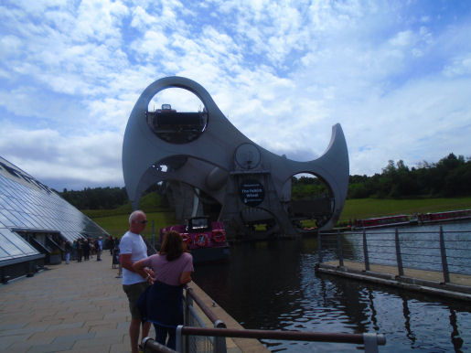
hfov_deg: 67.3
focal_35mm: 26
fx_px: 354
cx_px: 236
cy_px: 176
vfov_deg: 53.0
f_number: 8
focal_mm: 4.6
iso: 100
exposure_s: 1/640
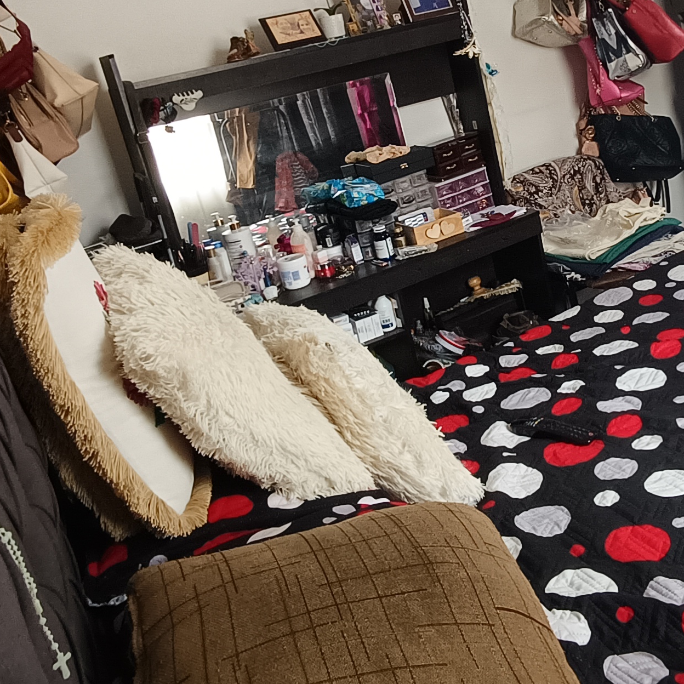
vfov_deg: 44.2
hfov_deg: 43.8
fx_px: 827
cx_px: 492
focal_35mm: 37
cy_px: 222
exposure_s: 1/25
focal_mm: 1.68
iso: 400
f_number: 2.2
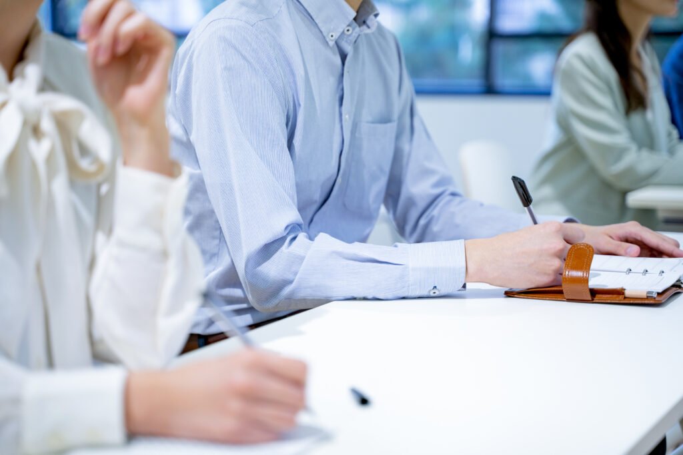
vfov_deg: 18.2
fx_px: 1423
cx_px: 342
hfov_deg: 27.0
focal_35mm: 75
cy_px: 228
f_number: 3.2
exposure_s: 1/200
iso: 400
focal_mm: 75
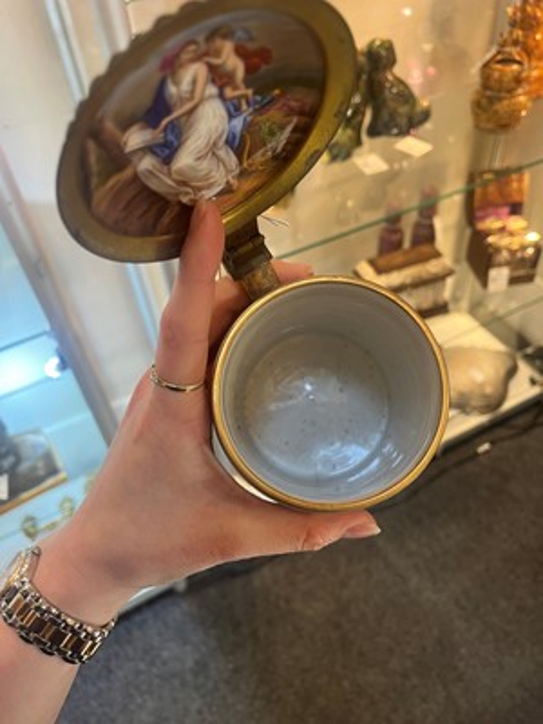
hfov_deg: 53.1
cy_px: 362
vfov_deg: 67.3
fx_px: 544
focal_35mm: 26
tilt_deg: -45.6
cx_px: 272
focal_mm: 5.1
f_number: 1.6
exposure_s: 1/50
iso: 100
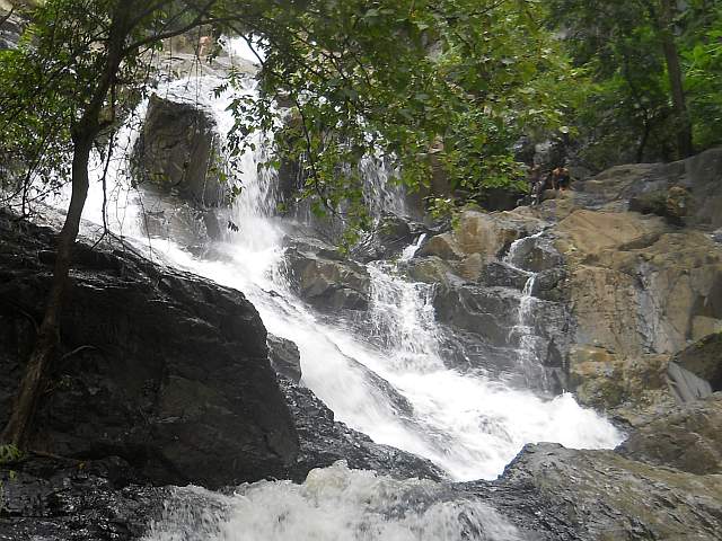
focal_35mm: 41
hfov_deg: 45.8
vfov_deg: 35.1
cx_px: 361
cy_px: 270
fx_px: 855
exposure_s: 1/40
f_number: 3.1
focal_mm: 6.72
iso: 80
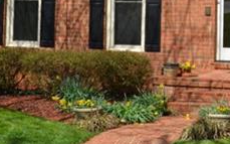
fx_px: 898
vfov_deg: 8.9
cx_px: 295
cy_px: -90
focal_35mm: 143
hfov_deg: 14.0
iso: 140
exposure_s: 1/250
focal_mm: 21
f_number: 8
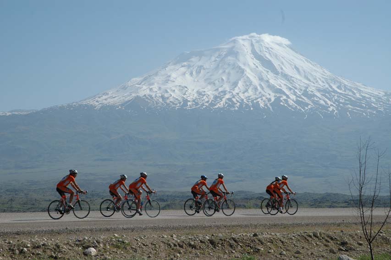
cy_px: 130
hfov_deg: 24.2
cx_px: 196
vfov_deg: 16.2
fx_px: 911
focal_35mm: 84
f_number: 10
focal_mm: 56
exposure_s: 1/400
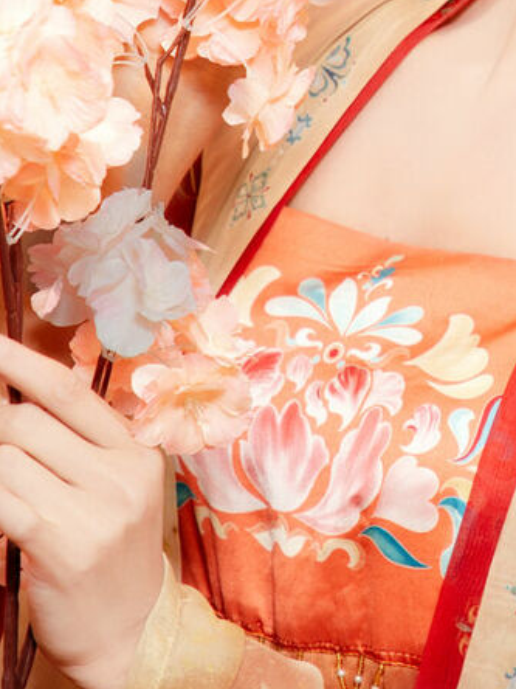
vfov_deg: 5.6
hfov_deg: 4.2
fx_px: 6976
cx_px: 552
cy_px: -23
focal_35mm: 351
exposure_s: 1/160
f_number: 5
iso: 100
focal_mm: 105
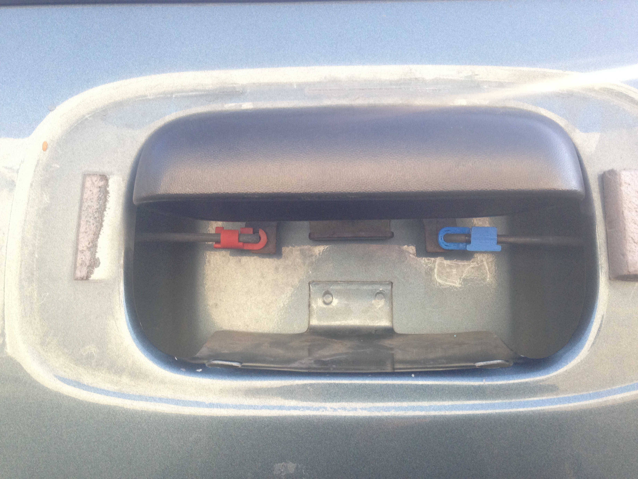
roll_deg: +0.2
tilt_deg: +5.9
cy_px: 240
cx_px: 319
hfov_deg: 55.4
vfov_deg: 42.9
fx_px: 608
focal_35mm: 33
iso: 80
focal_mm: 4.12
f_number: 2.4
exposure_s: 1/120
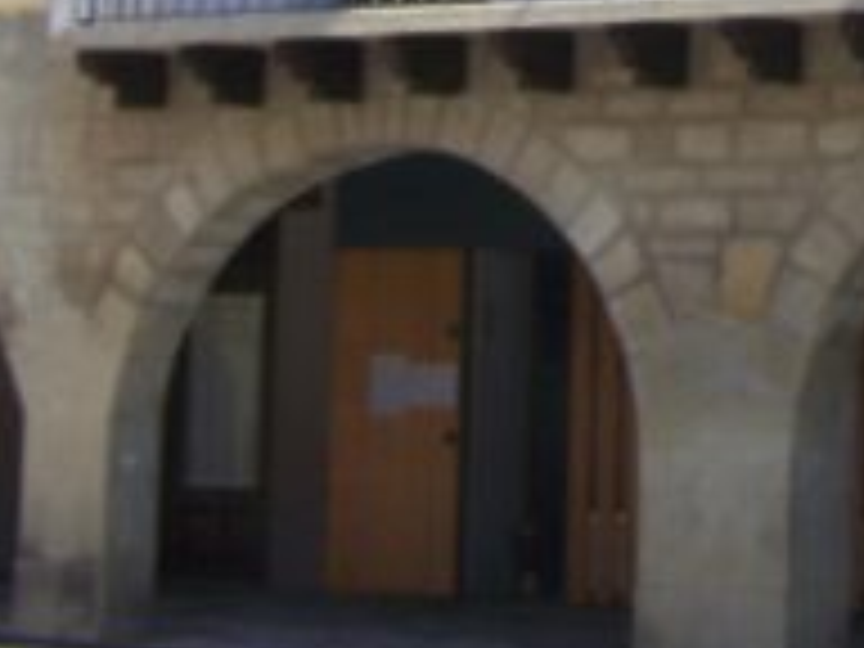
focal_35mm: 138
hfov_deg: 14.1
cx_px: 873
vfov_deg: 10.3
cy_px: -378
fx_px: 3444
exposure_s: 1/320
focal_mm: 6.3
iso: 64
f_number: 2.8
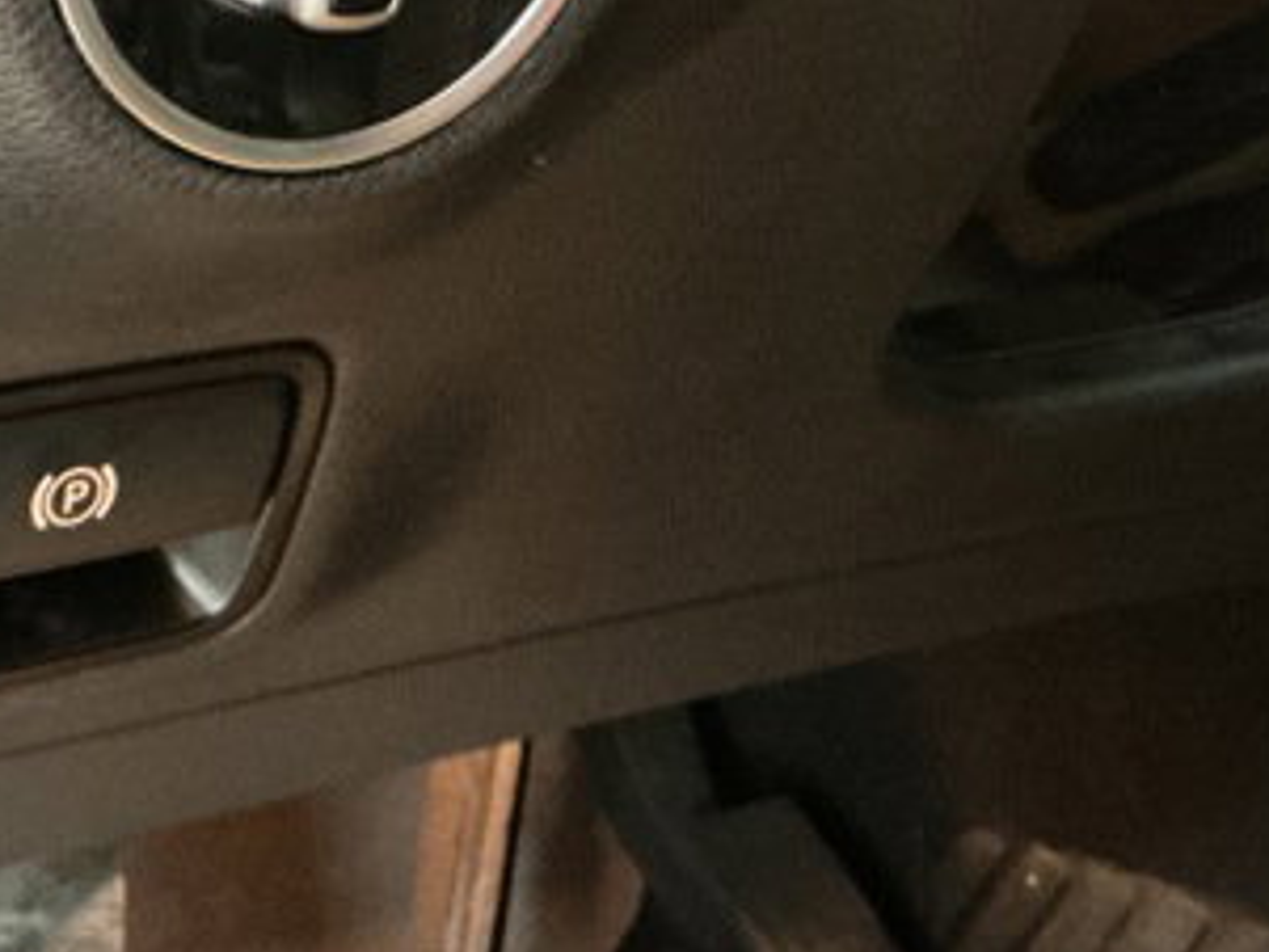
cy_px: -25
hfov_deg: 25.1
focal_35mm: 77
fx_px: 2824
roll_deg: +3.2
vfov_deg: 18.6
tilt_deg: -2.6
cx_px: 384
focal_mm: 3
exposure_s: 1/17
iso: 500
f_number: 1.8
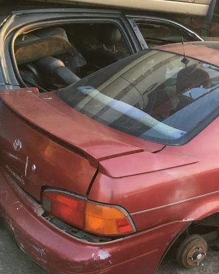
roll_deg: -5.0
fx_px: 429
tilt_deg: -20.9
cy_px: 190
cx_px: 201
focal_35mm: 53
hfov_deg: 27.5
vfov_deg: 34.9
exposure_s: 1/30
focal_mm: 4.15
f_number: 2.2
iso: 40
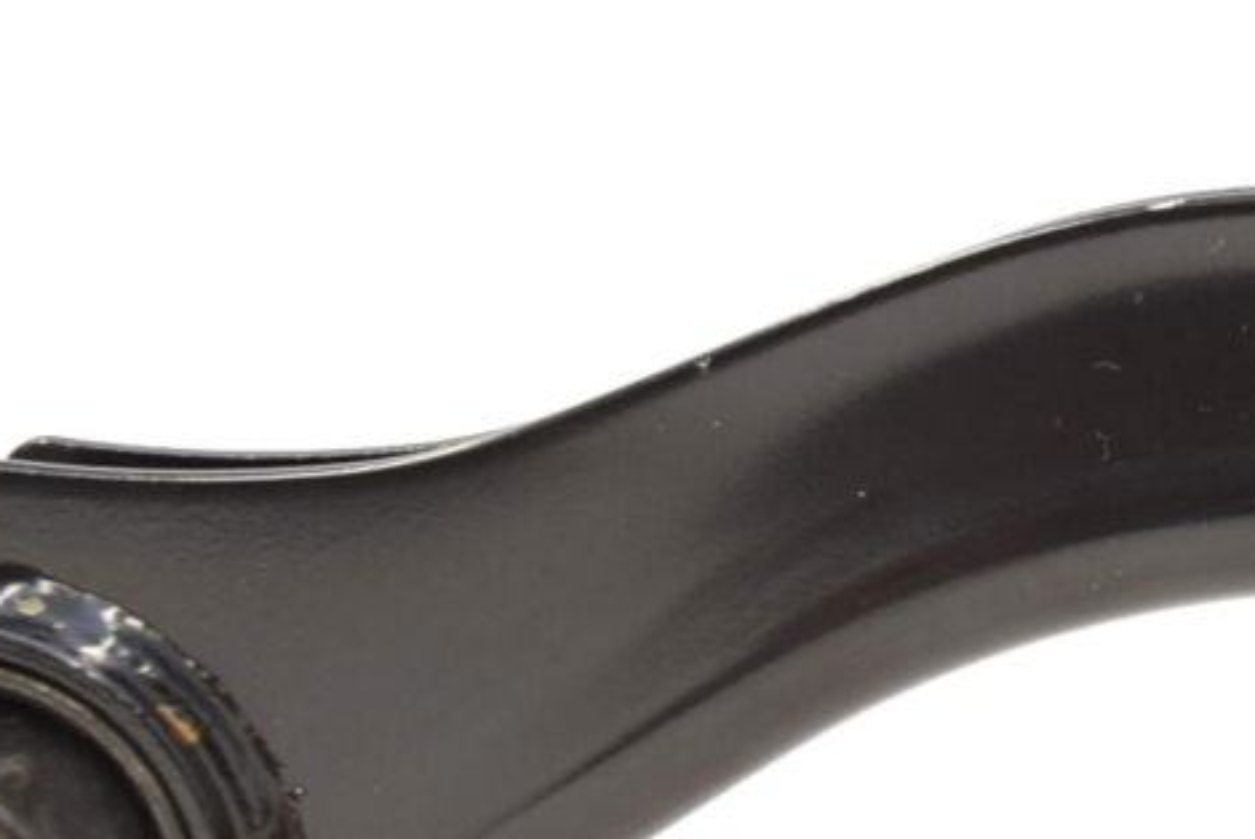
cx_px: 1551
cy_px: 489
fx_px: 5476
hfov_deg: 12.7
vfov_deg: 8.8
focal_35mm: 157
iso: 400
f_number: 5.6
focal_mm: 24
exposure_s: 1/125
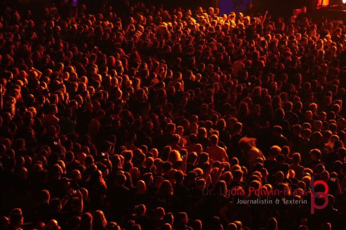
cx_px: 173
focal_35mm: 135
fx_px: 1297
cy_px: 115
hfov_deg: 15.2
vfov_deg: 10.2
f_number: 5.6
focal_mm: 90
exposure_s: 1/50
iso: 6400
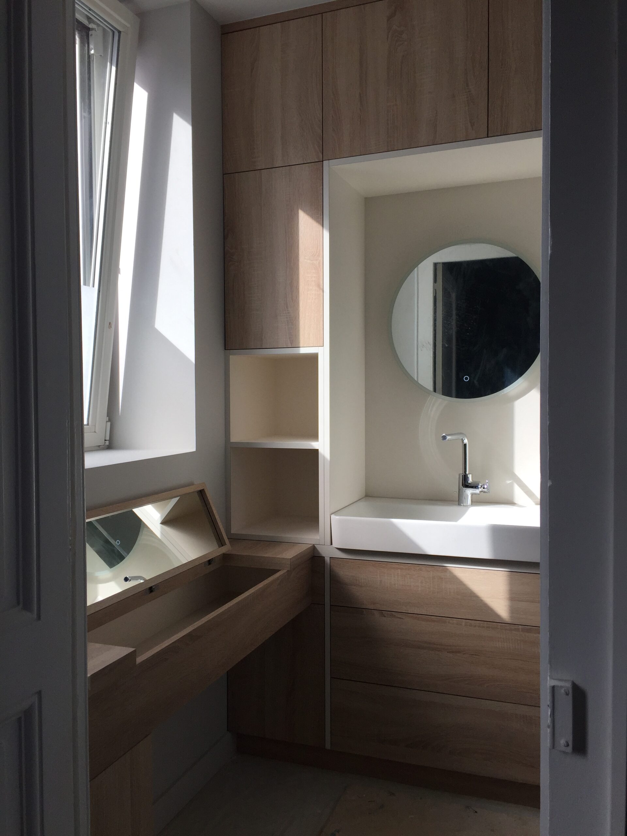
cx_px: 314
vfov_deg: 61.7
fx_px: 700
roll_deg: +0.0
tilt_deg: -2.5
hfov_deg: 48.2
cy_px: 418
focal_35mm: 29
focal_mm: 4.15
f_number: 2.2
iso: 32
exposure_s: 1/608
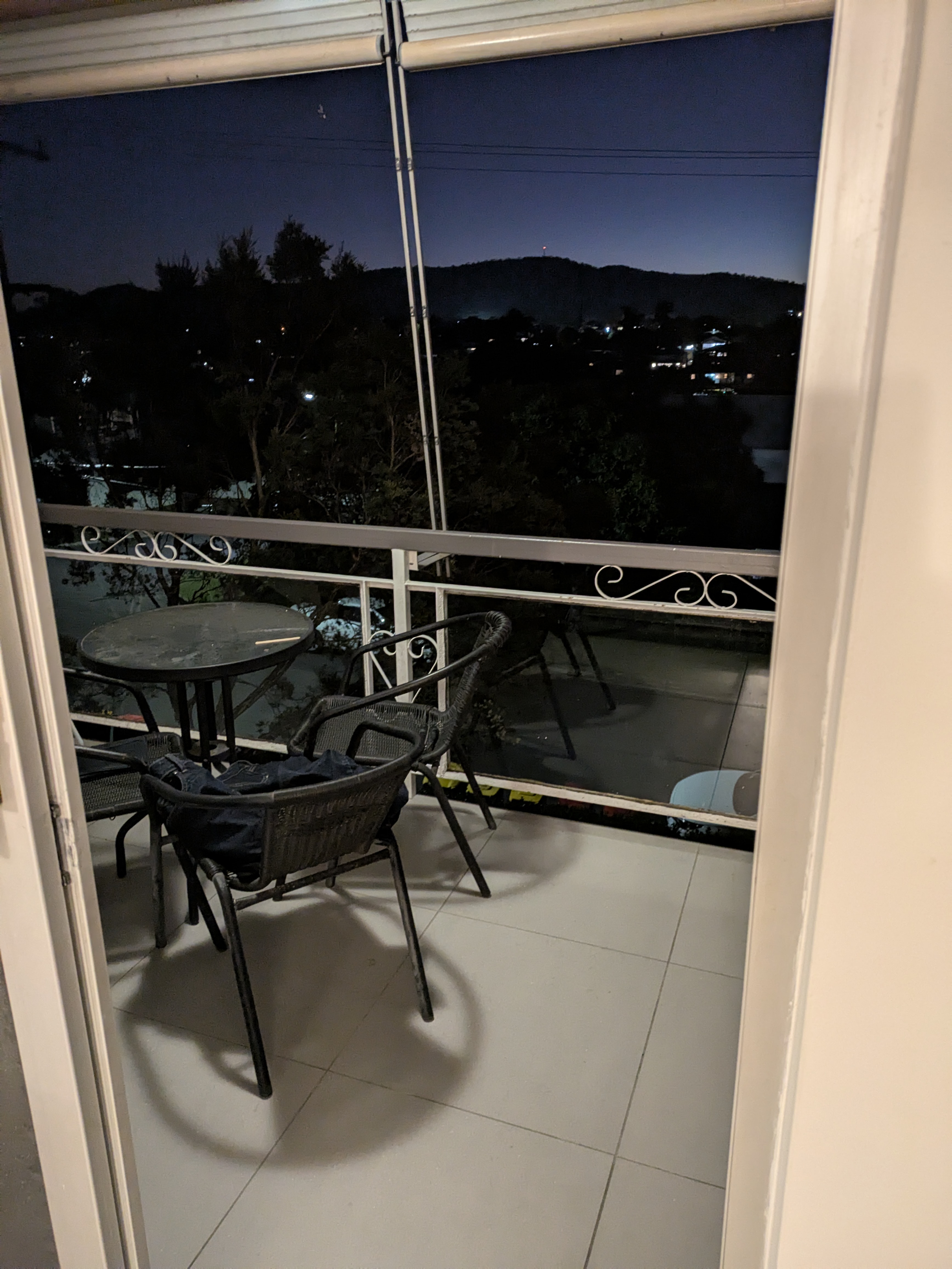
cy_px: 634
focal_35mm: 25
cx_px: 476
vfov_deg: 69.4
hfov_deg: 54.9
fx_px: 916
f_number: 1.89
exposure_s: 1/16.7
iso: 836
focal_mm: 5.43
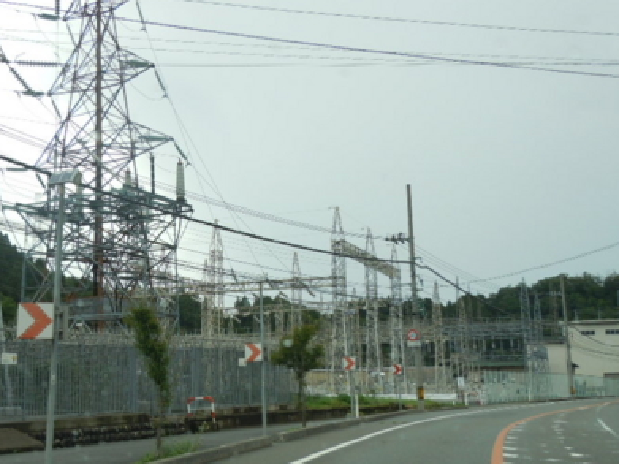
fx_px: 822
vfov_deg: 31.5
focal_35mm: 46
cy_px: 255
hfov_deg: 40.8
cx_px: 215
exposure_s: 1/500
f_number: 3.5
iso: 100
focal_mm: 5.4
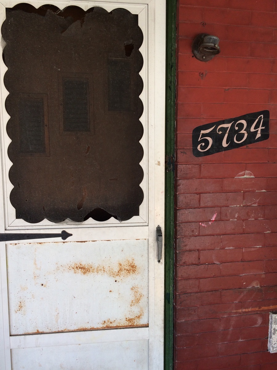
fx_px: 309
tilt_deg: -6.5
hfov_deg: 48.2
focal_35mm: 29
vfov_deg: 61.7
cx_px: 138
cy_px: 185
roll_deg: +0.6
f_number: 2.2
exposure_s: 1/167
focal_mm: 4.15
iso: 32
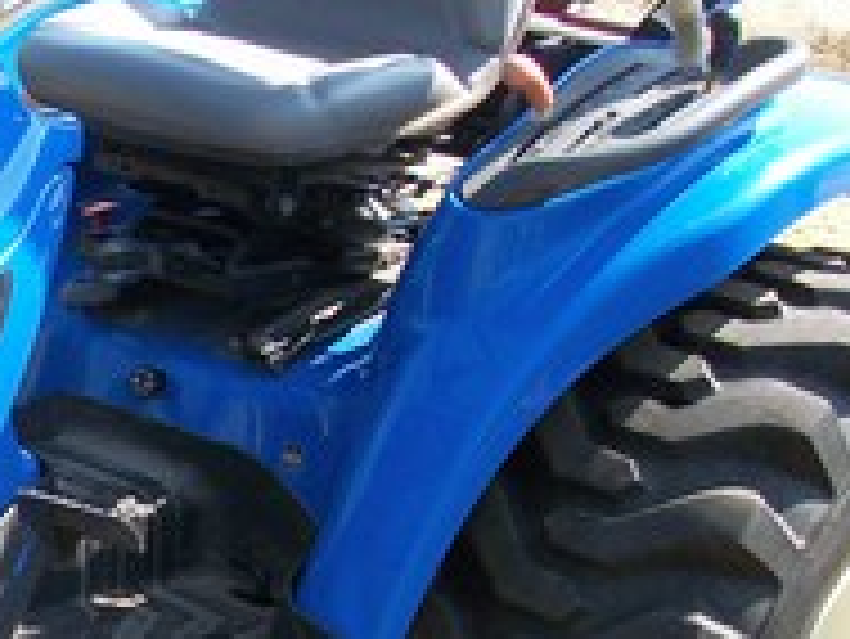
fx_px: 2261
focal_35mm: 92
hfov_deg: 19.3
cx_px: -319
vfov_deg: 15.8
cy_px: 630
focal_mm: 5.7
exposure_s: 1/400
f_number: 2.9
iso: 80
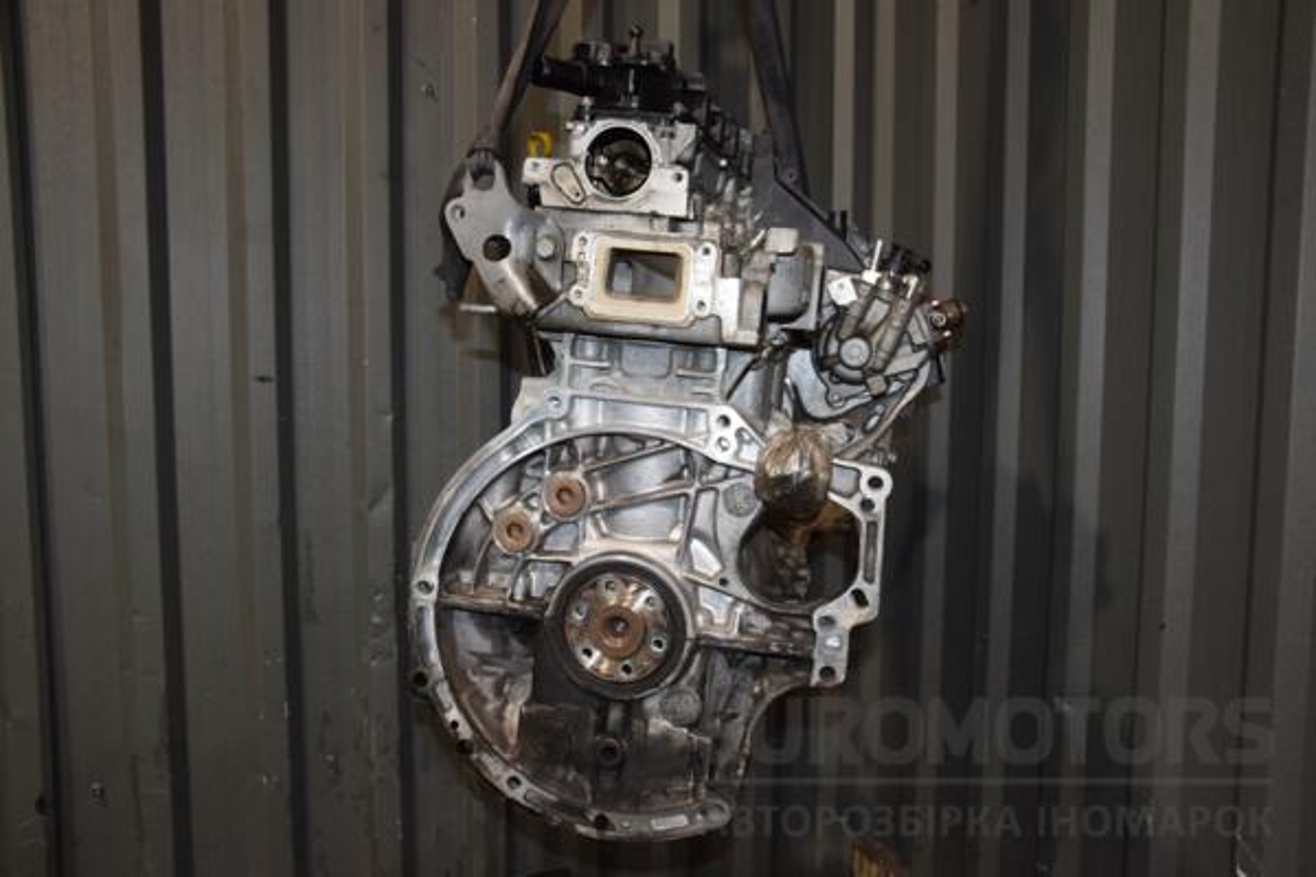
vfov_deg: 41.7
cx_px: 658
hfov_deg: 59.5
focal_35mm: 32
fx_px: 1151
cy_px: 438
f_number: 5
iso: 800
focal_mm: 21
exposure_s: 1/60
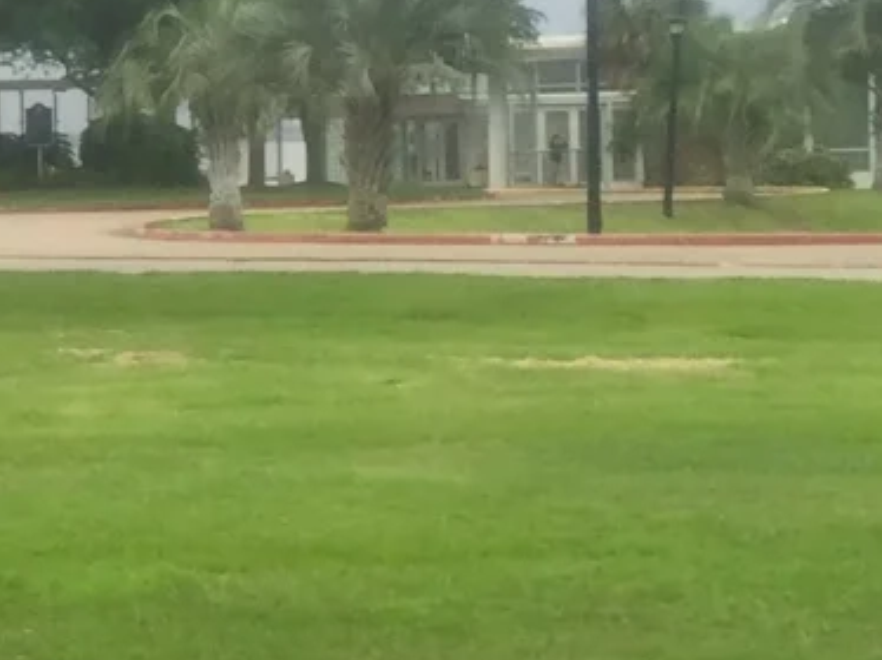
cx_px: -840
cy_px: 257
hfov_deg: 11.9
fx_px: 3794
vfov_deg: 9.9
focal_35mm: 149
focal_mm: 4.15
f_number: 2.2
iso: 32
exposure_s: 1/507
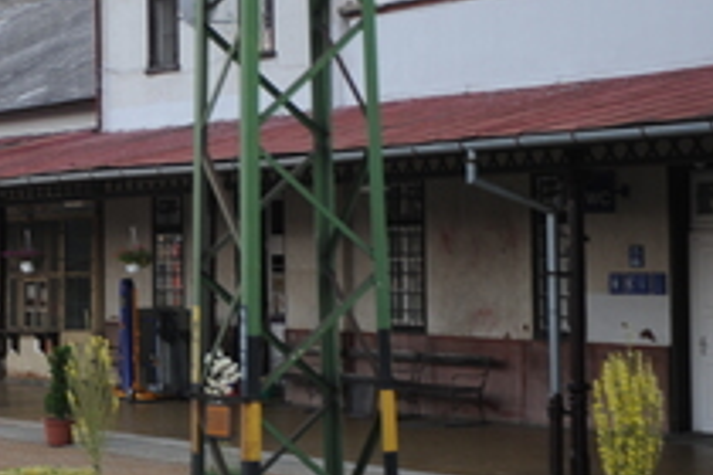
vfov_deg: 9.1
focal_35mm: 150
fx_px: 2971
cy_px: 168
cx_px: 24
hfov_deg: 13.5
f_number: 2.8
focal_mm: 60
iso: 200
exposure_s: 1/80
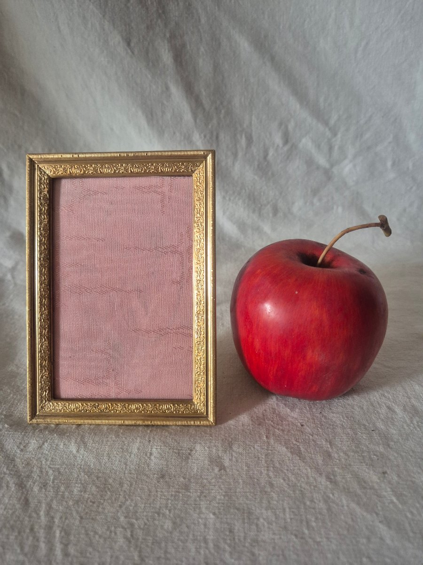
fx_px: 375
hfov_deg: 58.9
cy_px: 282
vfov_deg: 73.9
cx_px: 212
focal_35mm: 23
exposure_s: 1/100
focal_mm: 5.4
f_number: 1.8
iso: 500
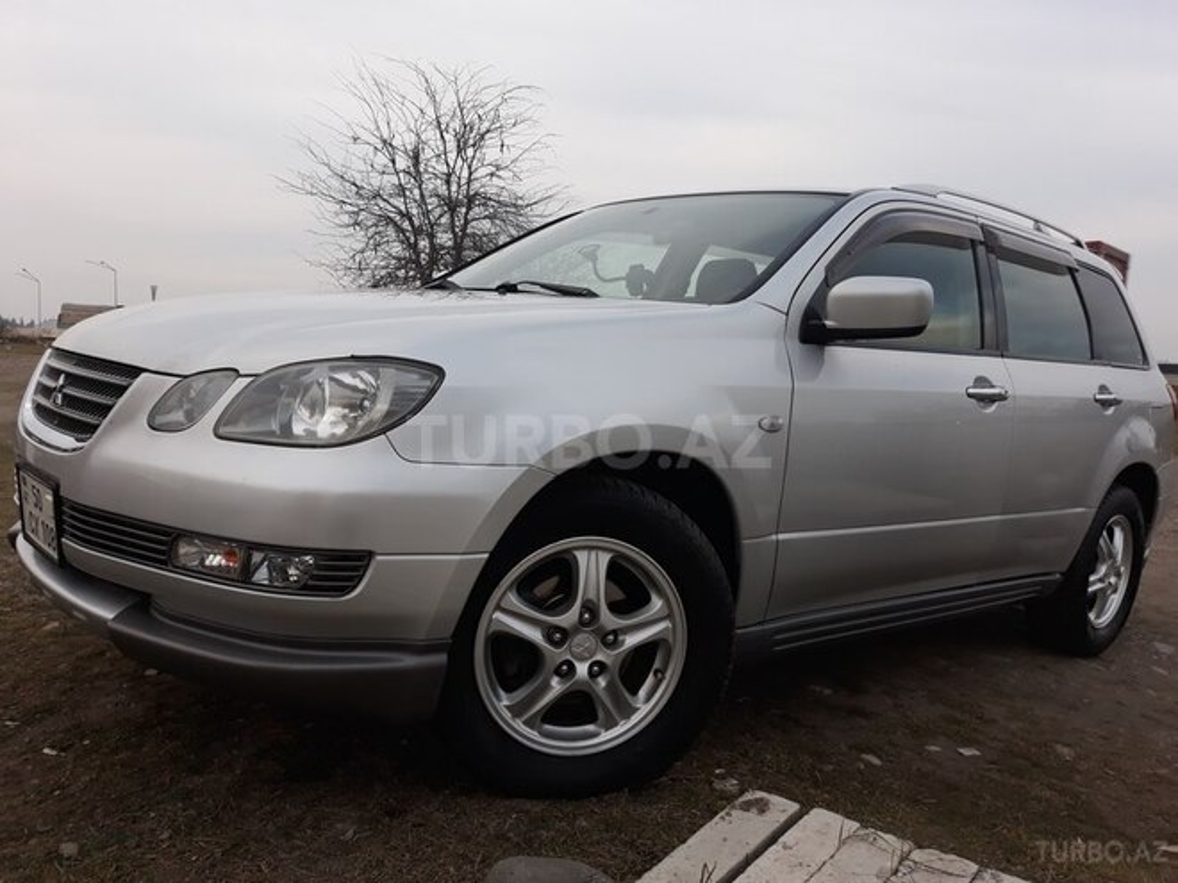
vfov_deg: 51.4
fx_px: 919
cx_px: 589
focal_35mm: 27
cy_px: 442
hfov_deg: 65.3
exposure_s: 1/110
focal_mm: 3.71
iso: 40
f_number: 1.7
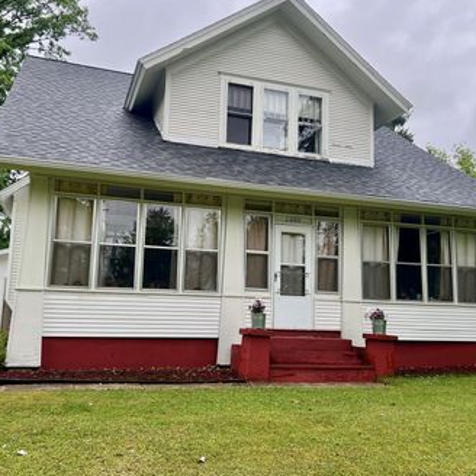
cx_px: 232
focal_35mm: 35
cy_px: 240
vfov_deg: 47.2
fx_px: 545
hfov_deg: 47.2
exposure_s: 1/502
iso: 50
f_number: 1.5
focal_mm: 5.7
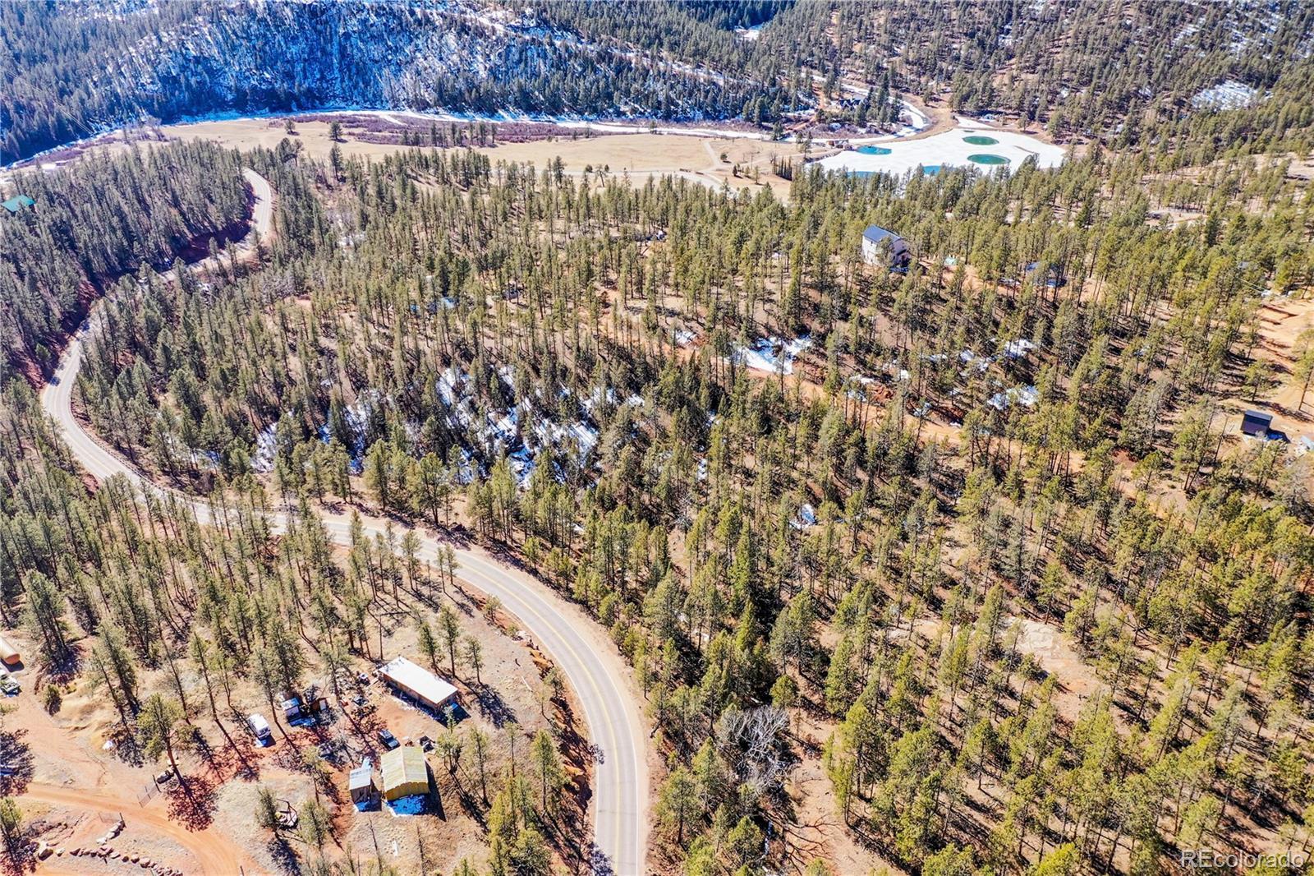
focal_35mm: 28
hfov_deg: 65.5
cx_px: 657
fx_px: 1022
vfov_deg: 46.4
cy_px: 438
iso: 100
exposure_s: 1/200
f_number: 5
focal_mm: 10.26
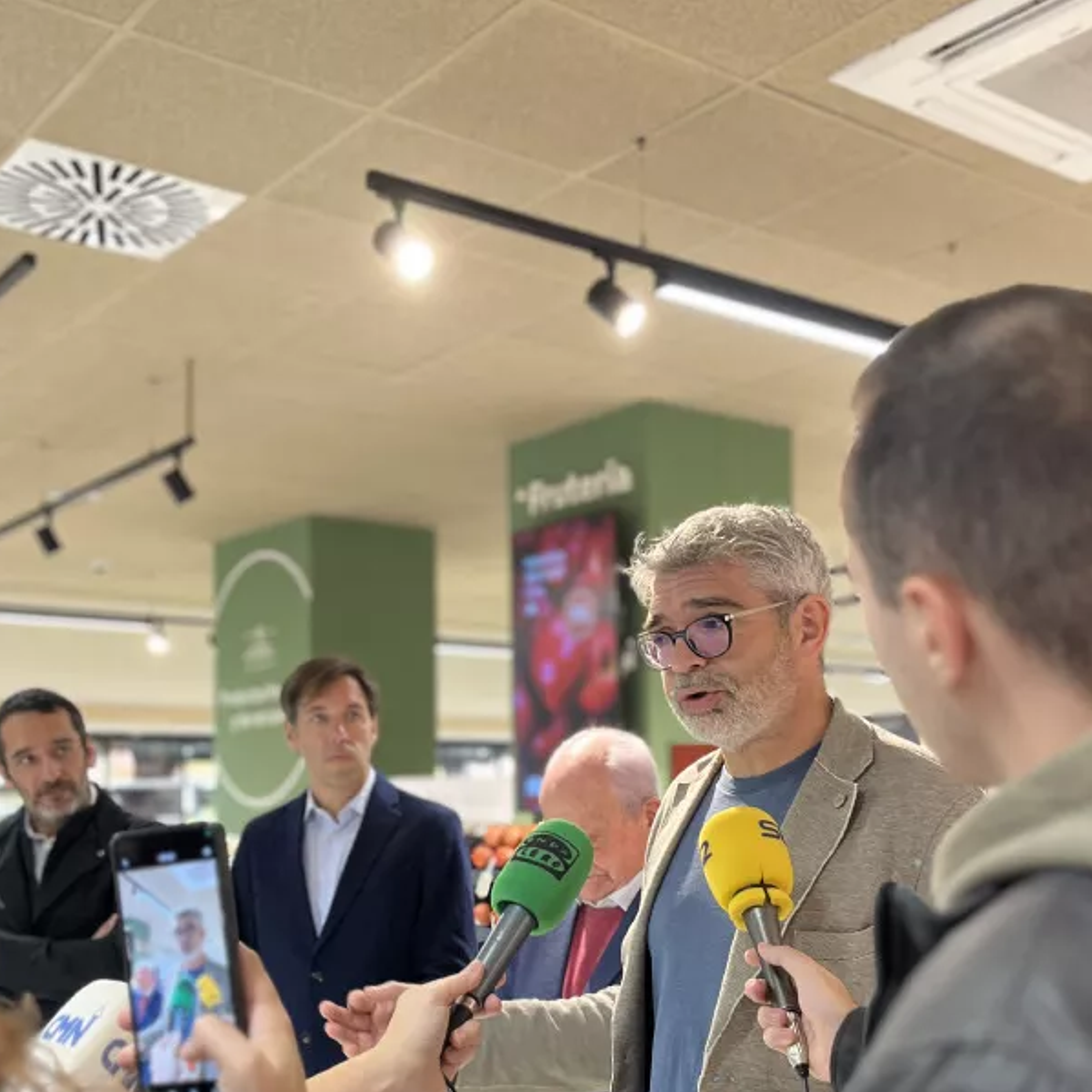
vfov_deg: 40.3
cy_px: 740
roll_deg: +1.2
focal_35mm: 41
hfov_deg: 40.9
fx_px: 1463
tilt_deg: +2.4
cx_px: 546
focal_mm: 5.1
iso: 100
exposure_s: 1/50
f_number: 1.6
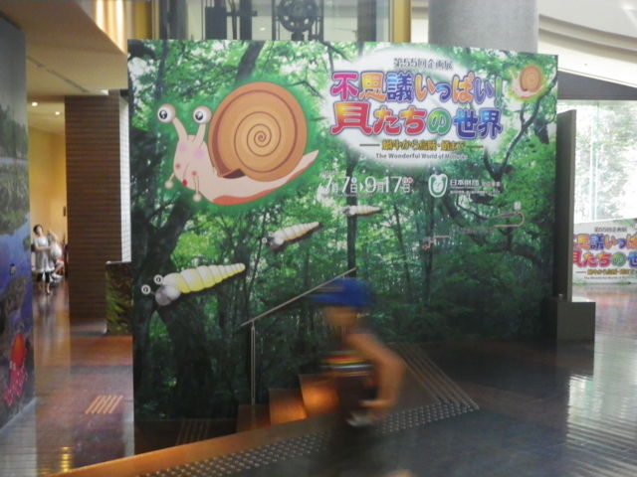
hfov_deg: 44.8
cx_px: 318
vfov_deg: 34.3
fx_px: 773
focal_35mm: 42
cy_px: 238
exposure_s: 1/13
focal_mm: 7.5
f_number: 4.2
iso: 800
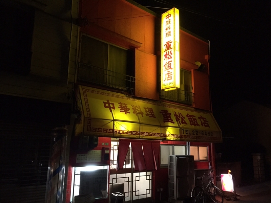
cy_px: 102
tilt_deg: +12.1
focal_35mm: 29
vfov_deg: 48.2
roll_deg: -0.4
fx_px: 227
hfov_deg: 61.7
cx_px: 136
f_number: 2.2
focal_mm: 4.15
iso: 250
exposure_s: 1/15
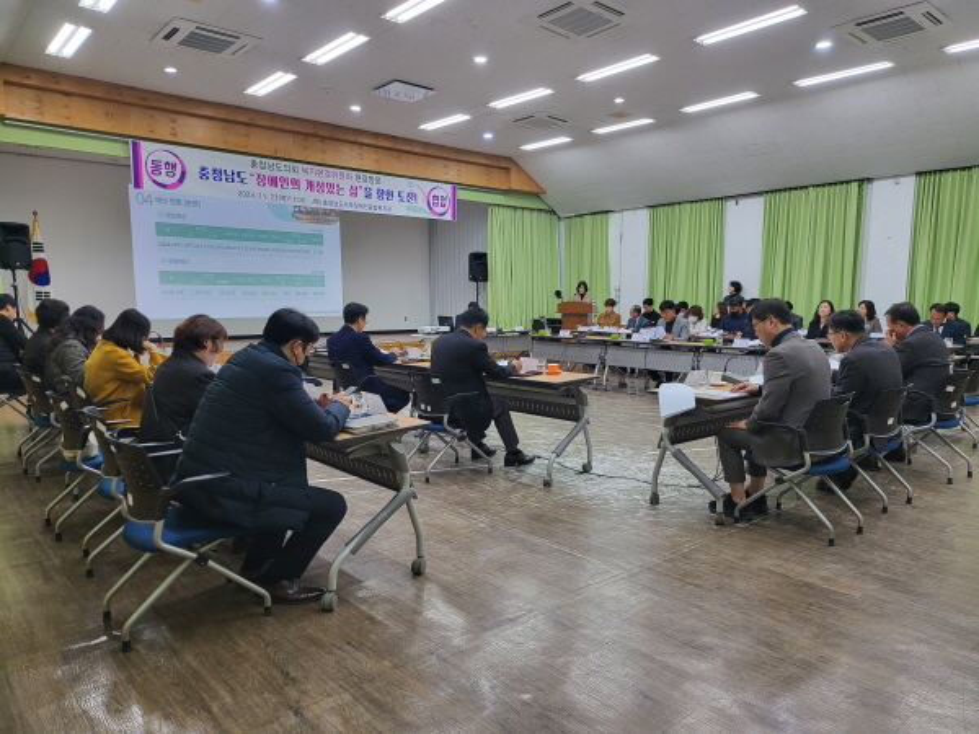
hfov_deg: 71.6
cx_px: 490
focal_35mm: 24
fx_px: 679
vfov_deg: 56.8
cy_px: 367
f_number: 1.8
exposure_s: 1/120
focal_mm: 5
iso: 200
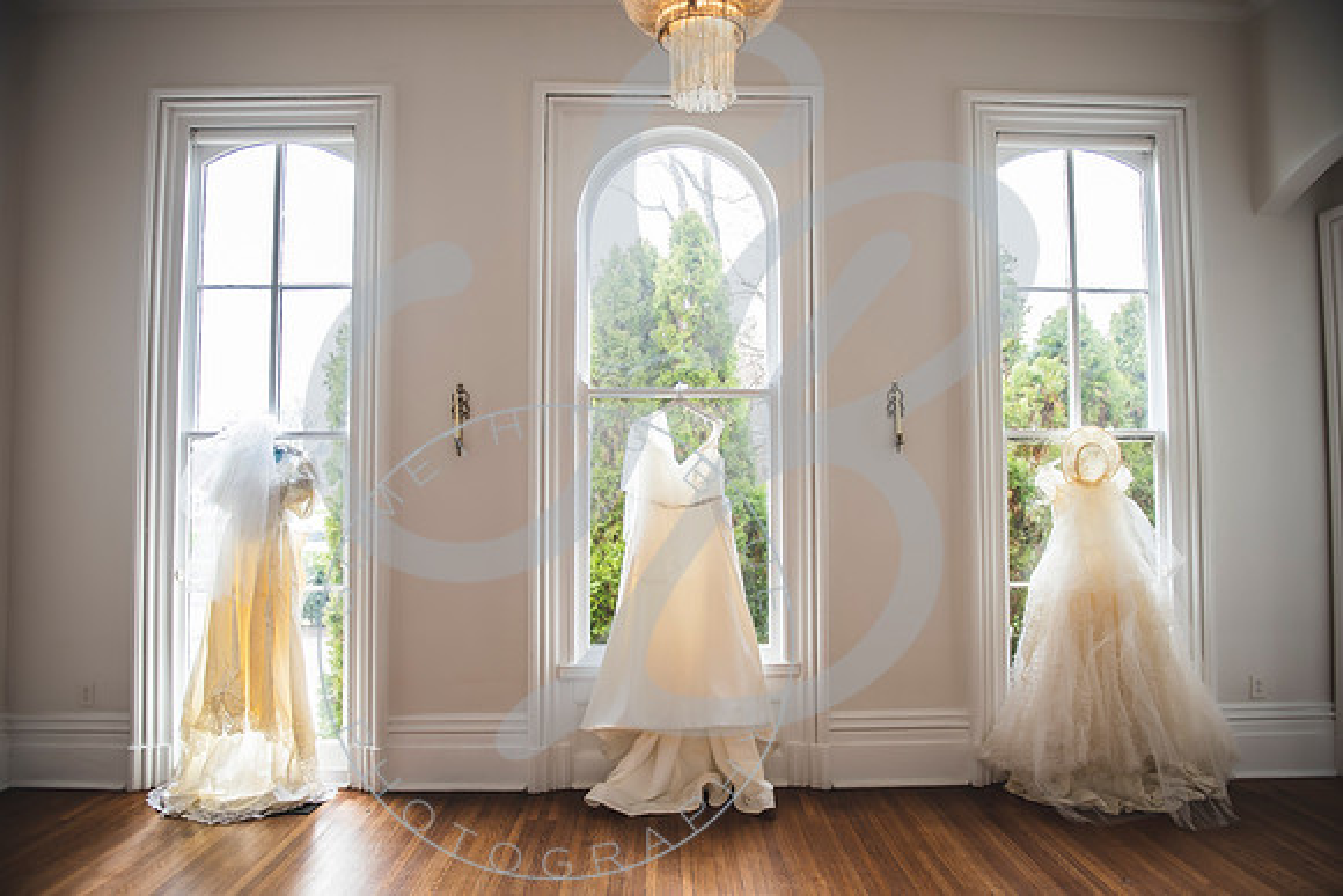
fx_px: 897
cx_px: 671
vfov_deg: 53.1
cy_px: 448
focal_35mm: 24
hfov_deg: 73.6
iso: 100
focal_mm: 24
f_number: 2.8
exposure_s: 1/125
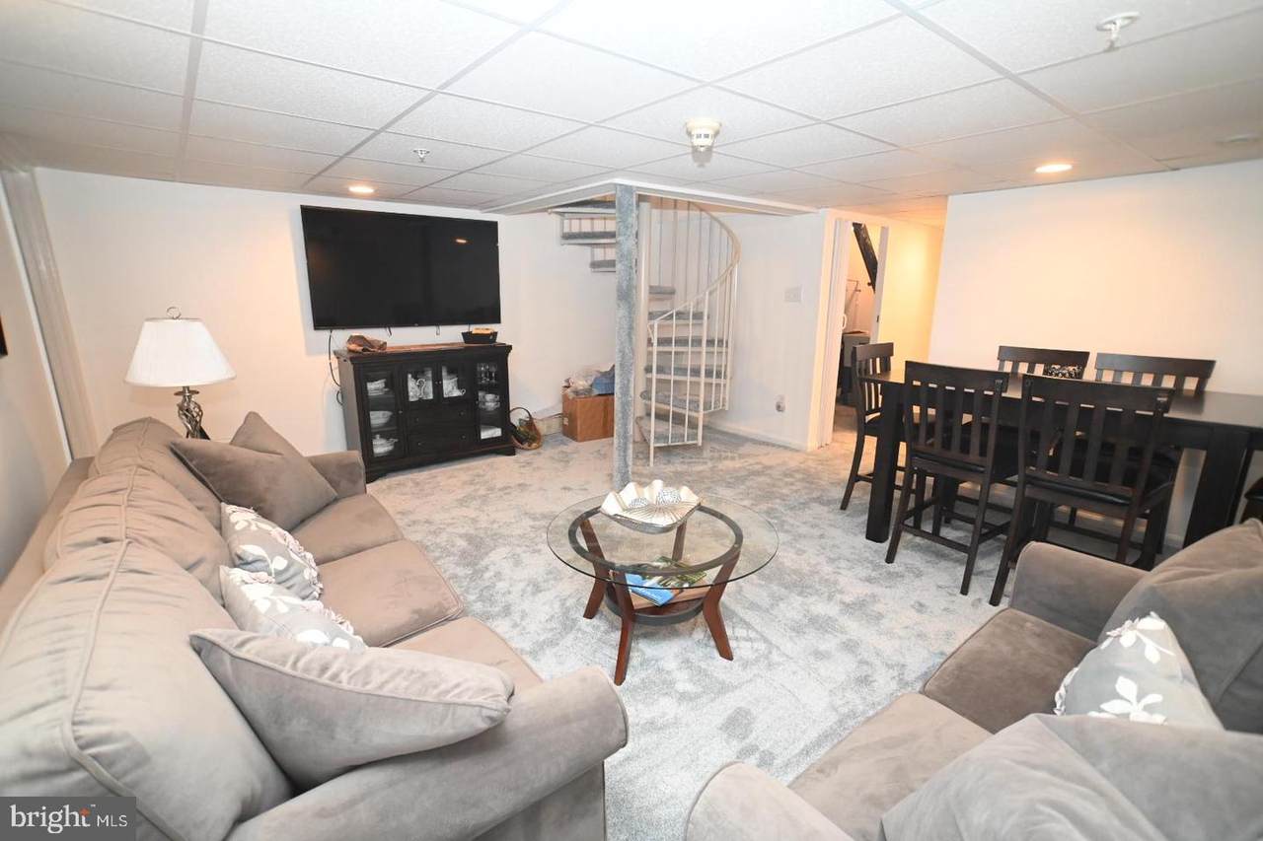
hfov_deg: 93.3
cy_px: 420
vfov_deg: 70.4
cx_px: 632
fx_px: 596
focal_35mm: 17
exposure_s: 1/60
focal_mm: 17
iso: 3600
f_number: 5.3
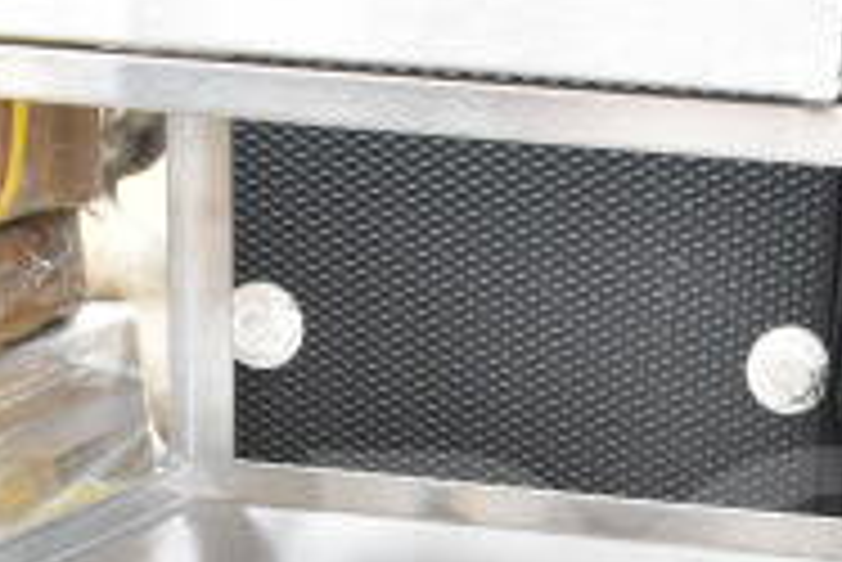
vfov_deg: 14.6
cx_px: 707
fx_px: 2060
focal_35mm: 88
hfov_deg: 22.7
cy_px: 807
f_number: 5.6
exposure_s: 1/125
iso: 1600
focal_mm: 18
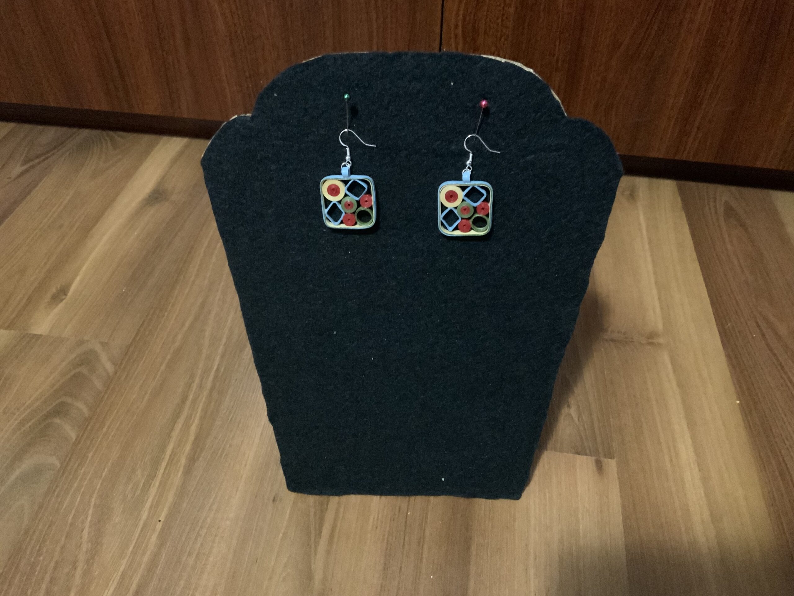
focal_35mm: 29
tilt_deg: -43.3
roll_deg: -1.3
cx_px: 397
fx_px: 665
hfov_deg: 61.7
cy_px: 298
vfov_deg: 48.2
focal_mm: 3
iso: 640
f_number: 1.8
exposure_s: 1/17
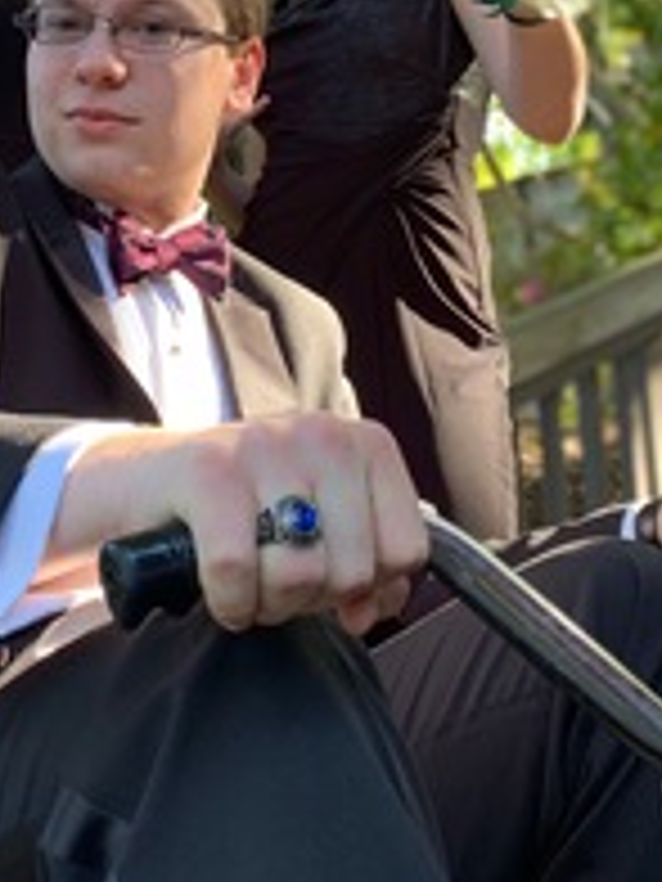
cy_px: 207
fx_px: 1351
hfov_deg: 27.3
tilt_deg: +16.8
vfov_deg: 35.3
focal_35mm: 53
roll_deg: -1.1
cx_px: 189
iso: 80
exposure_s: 1/121
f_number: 1.8
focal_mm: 4.25
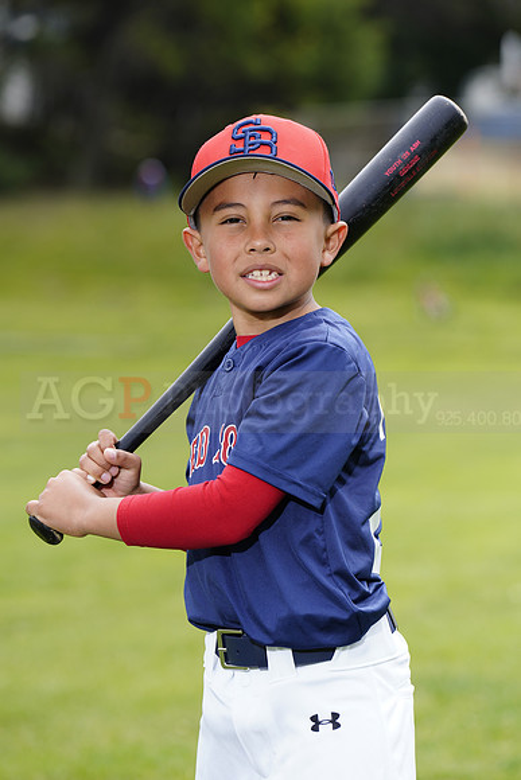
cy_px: 390
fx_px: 4339
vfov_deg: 10.3
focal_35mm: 200
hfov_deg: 6.9
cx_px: 260
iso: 100
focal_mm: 200
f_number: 6.3
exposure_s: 1/250
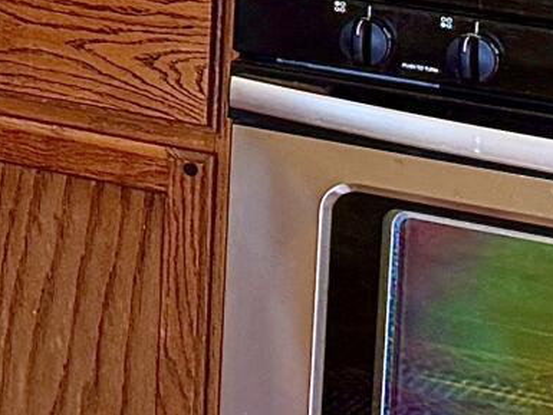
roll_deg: -0.6
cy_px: -346
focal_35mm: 187
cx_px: -770
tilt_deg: -8.8
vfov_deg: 7.7
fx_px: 2988
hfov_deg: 9.4
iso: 125
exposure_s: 1/60
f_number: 1.78
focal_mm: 6.76
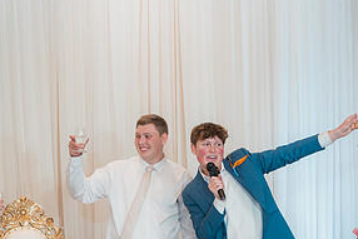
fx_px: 1413
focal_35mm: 142
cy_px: 225
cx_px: 146
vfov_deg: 9.6
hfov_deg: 14.4
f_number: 2.8
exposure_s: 1/250
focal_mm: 70
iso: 1000
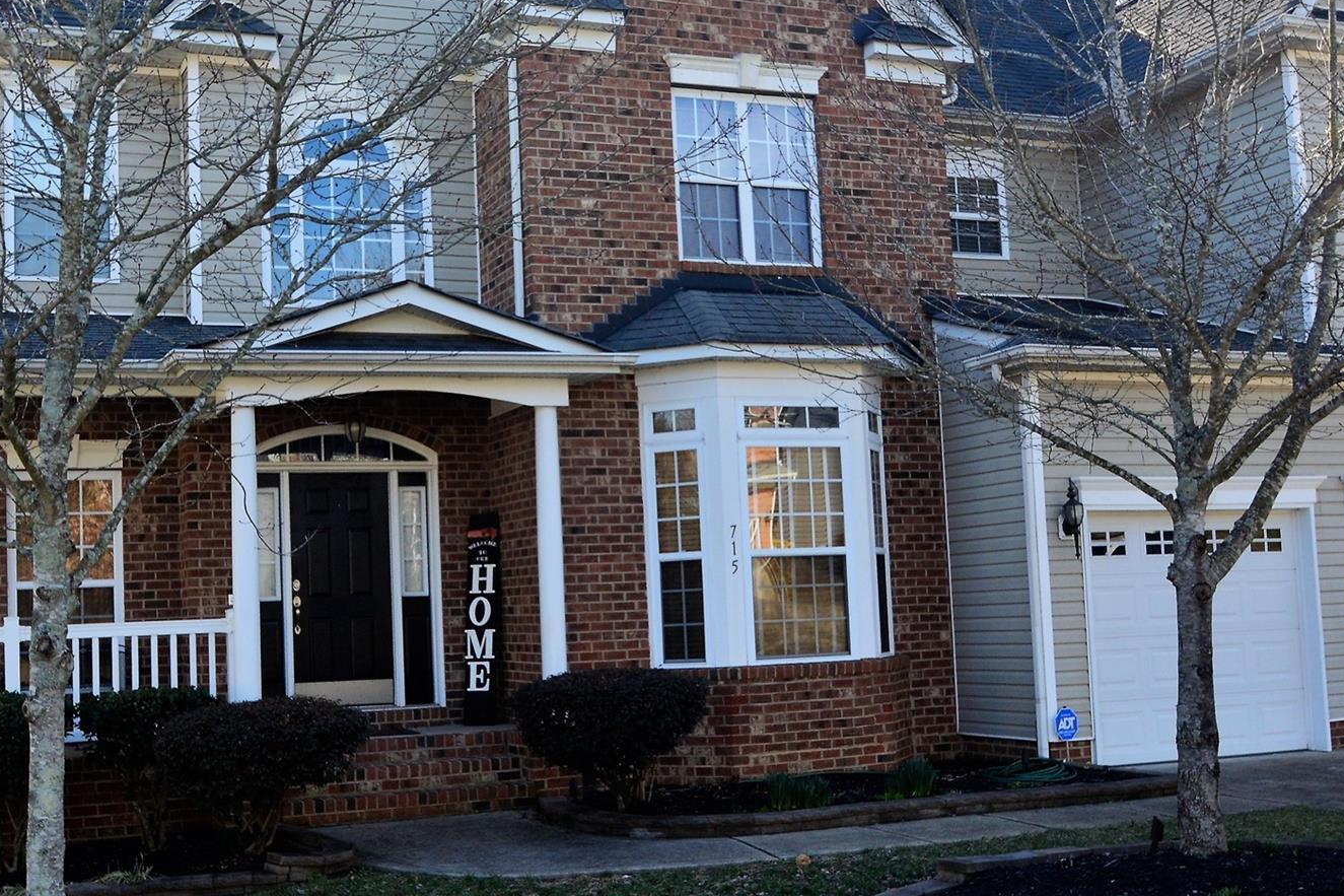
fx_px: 1298
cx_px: 560
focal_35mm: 35
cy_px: 435
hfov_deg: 54.5
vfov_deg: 38.1
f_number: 10
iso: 400
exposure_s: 1/250
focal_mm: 15
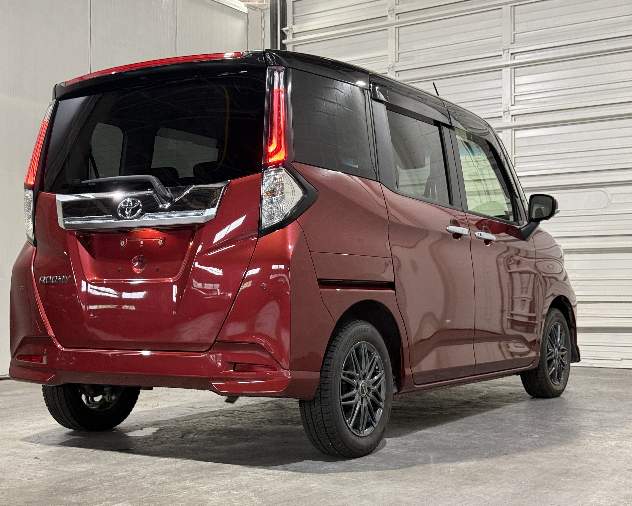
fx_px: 954
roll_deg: +0.2
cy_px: 255
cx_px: 291
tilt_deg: +2.0
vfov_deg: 29.7
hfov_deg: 36.6
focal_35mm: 51
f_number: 1.78
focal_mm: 6.76
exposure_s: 1/60
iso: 250
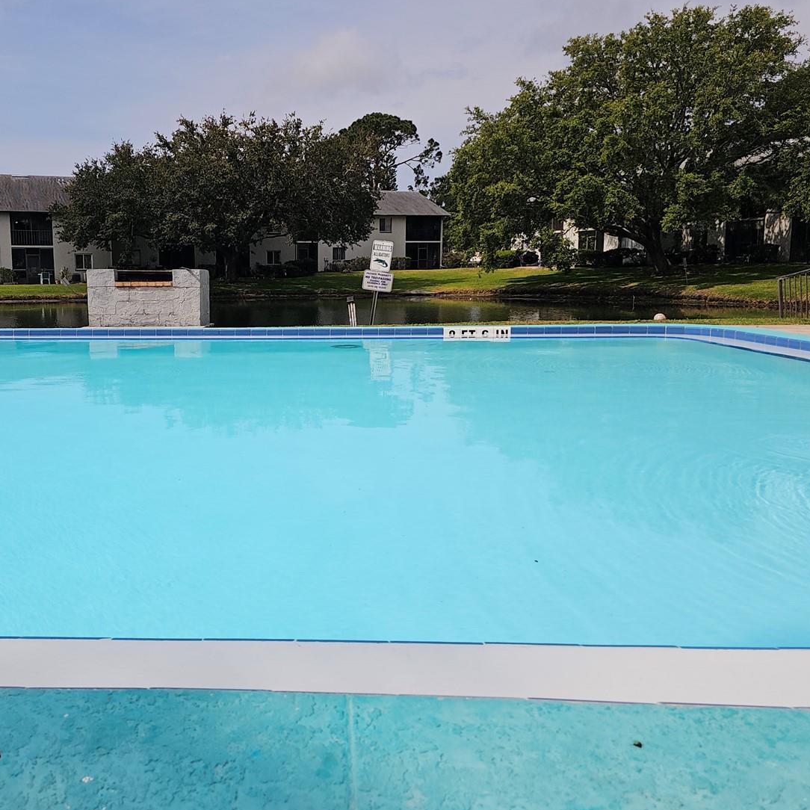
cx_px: 287
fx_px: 794
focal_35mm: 30
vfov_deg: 54.0
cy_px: 373
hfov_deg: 53.2
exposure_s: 1/2265
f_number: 1.7
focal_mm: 6.3
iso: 10
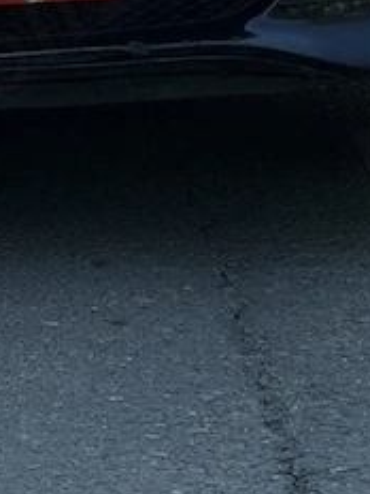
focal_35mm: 442
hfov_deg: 3.4
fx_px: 6299
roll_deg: -0.5
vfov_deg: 4.4
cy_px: -419
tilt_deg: -4.0
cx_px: -172
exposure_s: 1/175
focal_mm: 9
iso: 32
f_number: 2.8
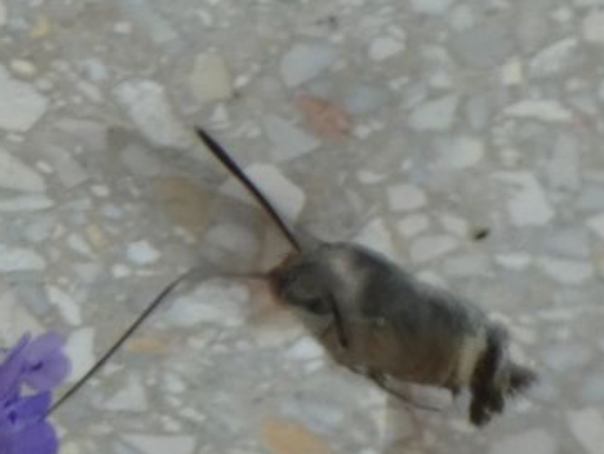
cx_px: 171
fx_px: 9722
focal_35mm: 557
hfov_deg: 3.6
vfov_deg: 2.7
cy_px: 441
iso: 80
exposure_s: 1/100
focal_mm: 42.3
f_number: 5.5
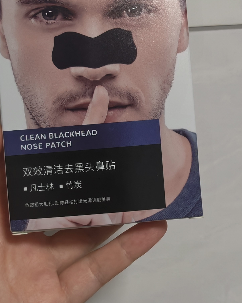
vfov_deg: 30.4
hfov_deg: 24.6
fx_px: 555
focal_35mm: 62
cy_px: 121
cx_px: 100
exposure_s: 1/63
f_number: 2
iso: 800
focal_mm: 2.3
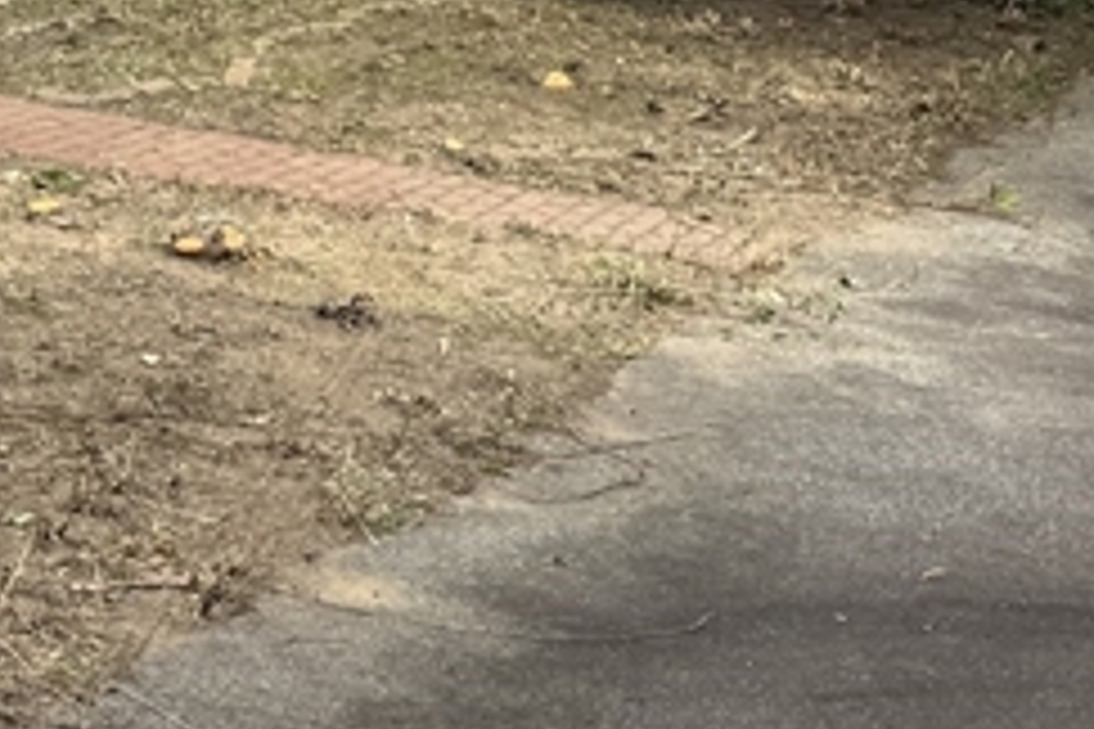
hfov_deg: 17.4
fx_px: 3191
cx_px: -567
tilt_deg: +3.1
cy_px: -544
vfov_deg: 12.1
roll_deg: -1.1
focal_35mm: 105
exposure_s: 1/1464
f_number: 1.78
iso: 80
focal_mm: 6.76
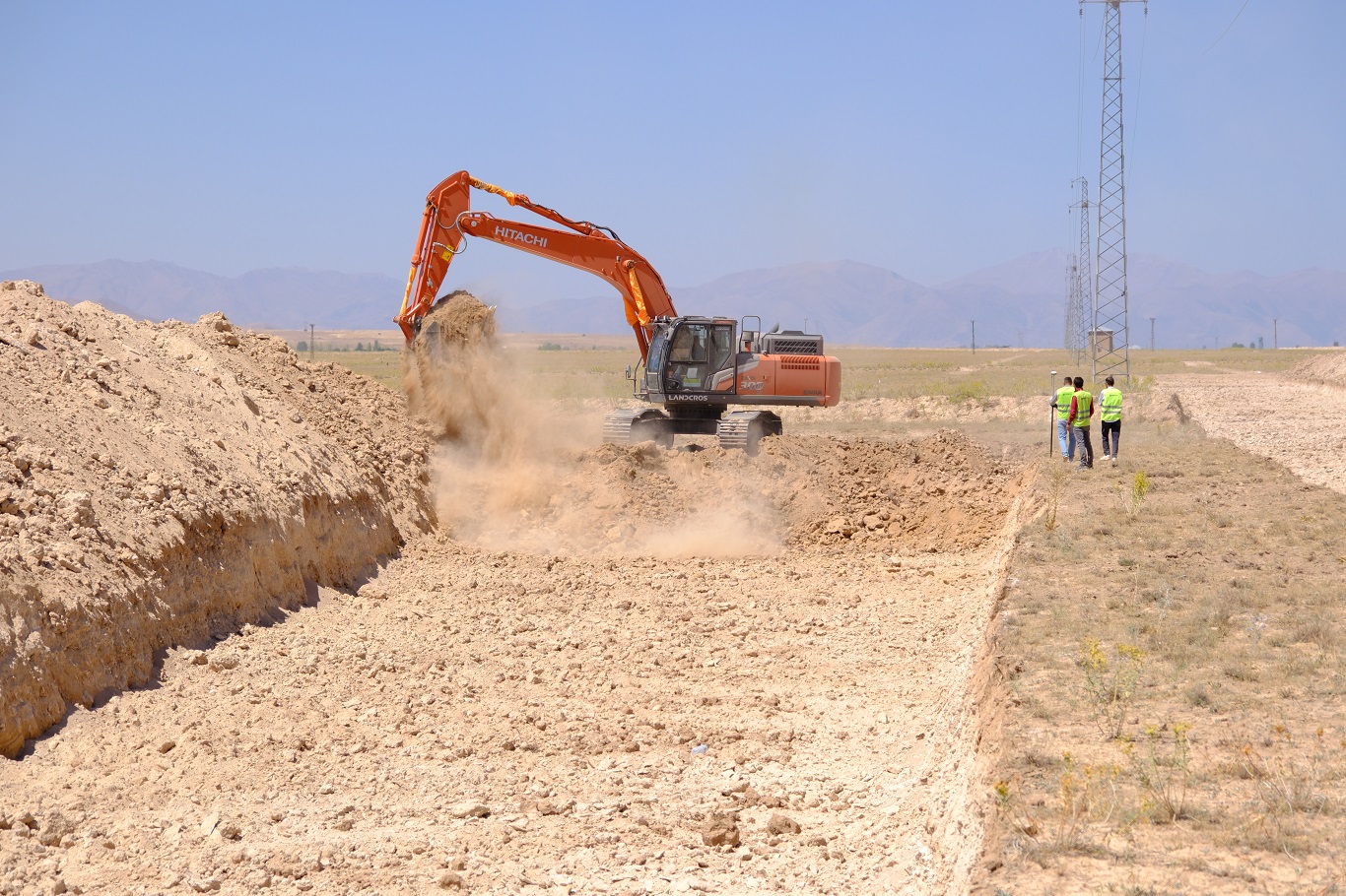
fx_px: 3289
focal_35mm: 88
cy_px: 448
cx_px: 673
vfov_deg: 15.5
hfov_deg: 23.1
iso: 320
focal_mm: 58.6
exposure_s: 1/2500
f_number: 4
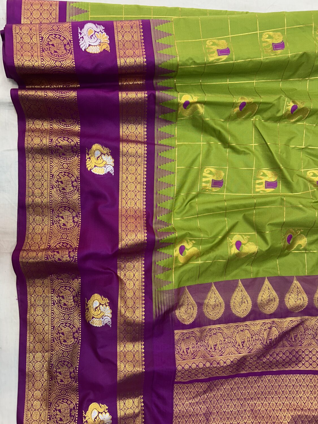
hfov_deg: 53.1
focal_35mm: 26
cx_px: 159
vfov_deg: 67.3
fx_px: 318
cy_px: 212
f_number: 1.5
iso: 100
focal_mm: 5.7
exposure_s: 1/100
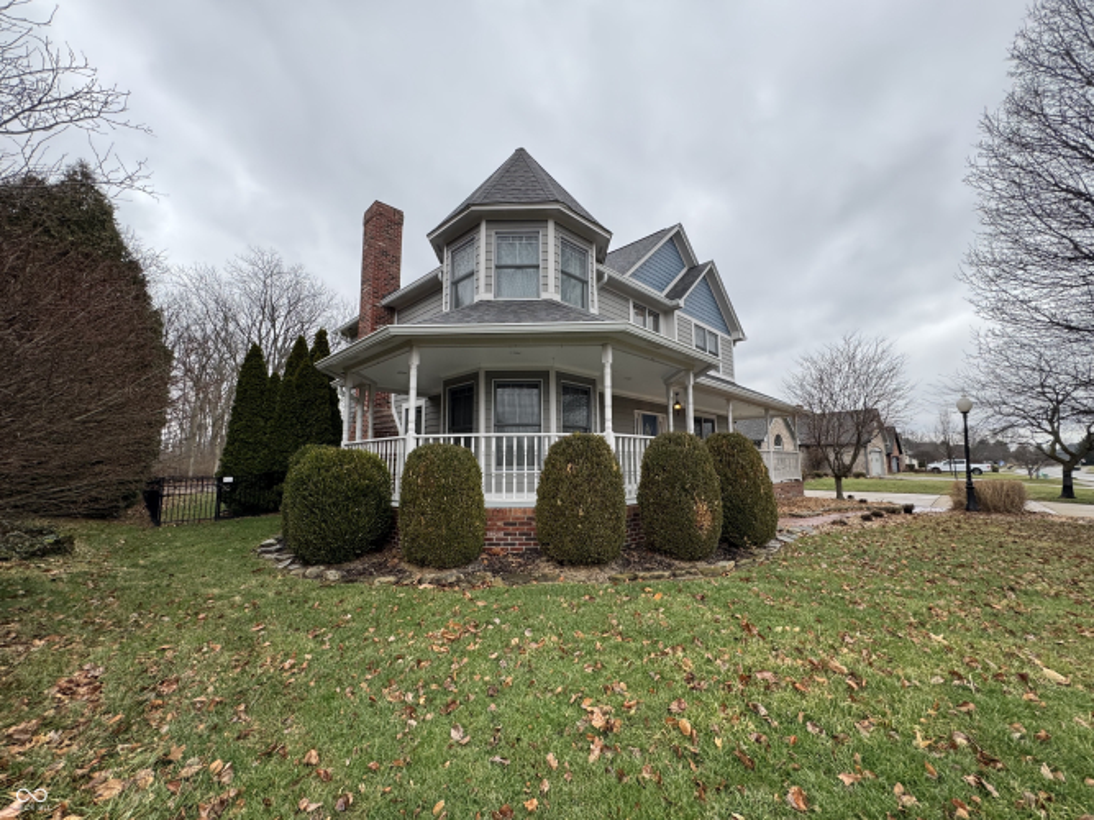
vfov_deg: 85.7
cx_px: 547
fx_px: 442
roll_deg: +0.3
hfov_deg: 102.1
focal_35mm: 14
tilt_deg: +7.2
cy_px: 410
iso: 40
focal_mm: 2.22
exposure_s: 1/99
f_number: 2.2
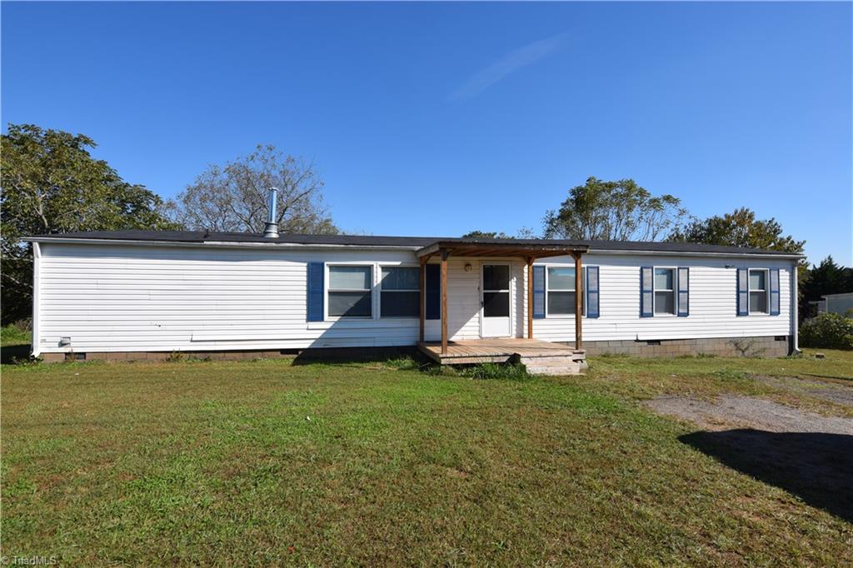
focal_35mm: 16
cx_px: 426
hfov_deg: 95.0
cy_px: 284
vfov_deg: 72.0
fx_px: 391
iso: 200
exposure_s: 1/400
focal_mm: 11
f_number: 10
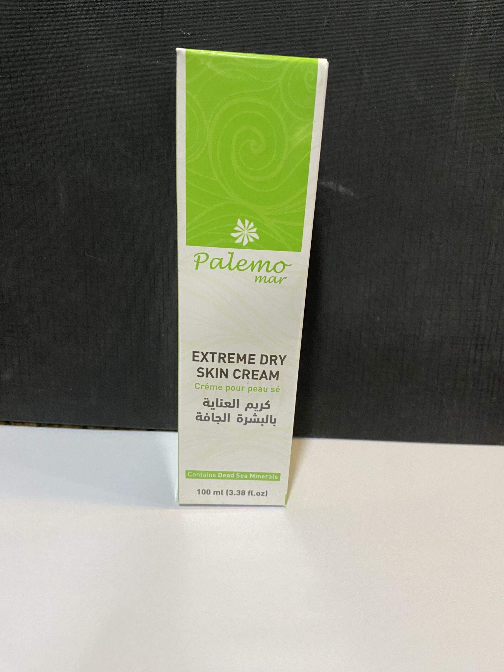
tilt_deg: -22.6
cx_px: 252
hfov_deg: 53.1
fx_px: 505
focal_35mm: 26
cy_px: 336
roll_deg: -0.5
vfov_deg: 67.3
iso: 320
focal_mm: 4.25
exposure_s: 1/50
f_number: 1.8
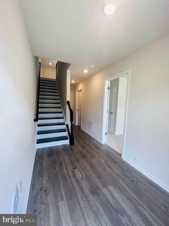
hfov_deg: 89.9
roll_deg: -2.0
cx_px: 84
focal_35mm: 13
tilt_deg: -5.6
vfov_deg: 106.2
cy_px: 113
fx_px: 85
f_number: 1.8
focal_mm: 1.57
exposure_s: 1/120
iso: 80
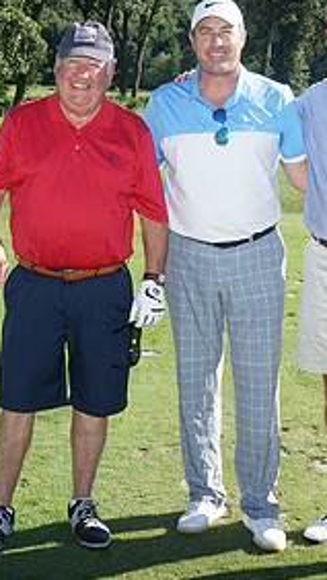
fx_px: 1062
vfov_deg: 30.4
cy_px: 223
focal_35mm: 69
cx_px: 189
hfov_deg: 17.5
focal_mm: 32
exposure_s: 1/125
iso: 100
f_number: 8
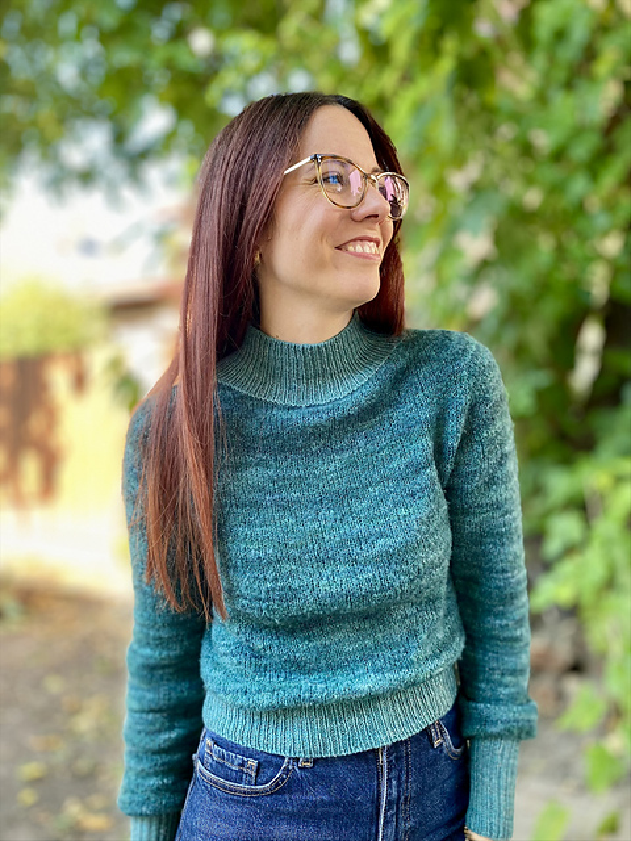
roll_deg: +1.7
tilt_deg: -1.4
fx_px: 632
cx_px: 316
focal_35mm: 26
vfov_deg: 67.3
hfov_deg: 53.1
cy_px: 420
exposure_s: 1/121
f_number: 1.8
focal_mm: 4.25
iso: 64
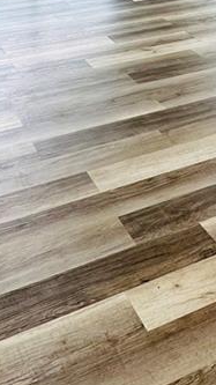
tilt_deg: -0.6
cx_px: 107
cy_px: -154
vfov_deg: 28.5
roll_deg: -0.1
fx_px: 561
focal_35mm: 55
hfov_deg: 21.8
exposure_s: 1/102
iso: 40
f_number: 2.2
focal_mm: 2.22
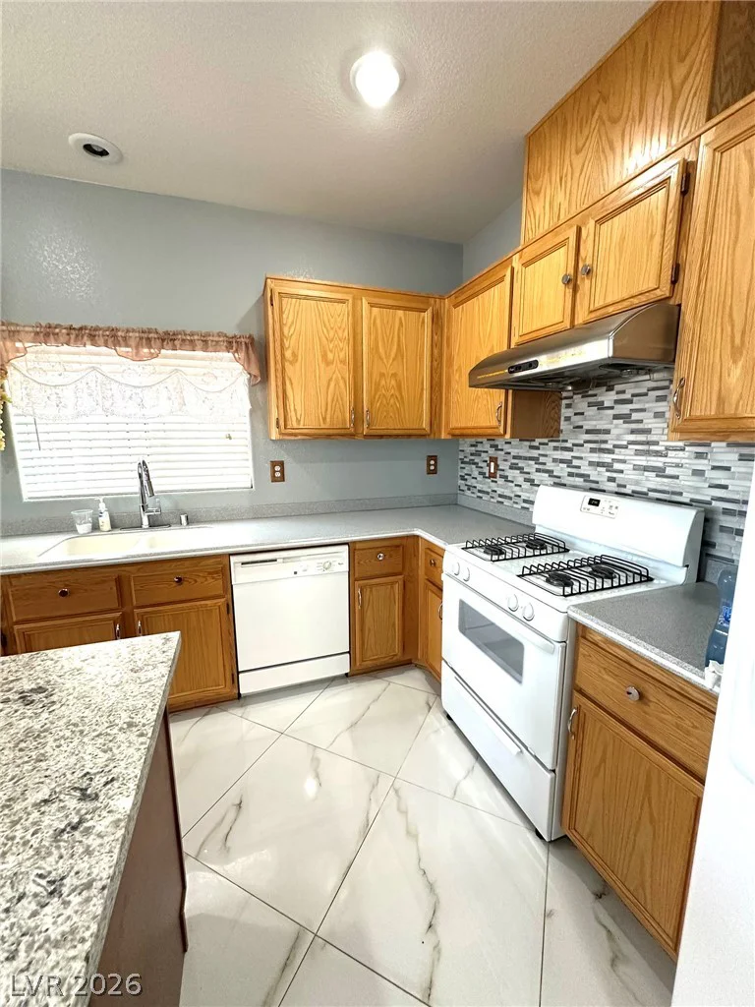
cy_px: 504
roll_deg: +0.4
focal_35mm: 14
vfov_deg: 102.1
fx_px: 407
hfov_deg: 85.7
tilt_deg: -9.7
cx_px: 378
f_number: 2.2
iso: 250
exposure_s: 1/120
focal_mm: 2.22
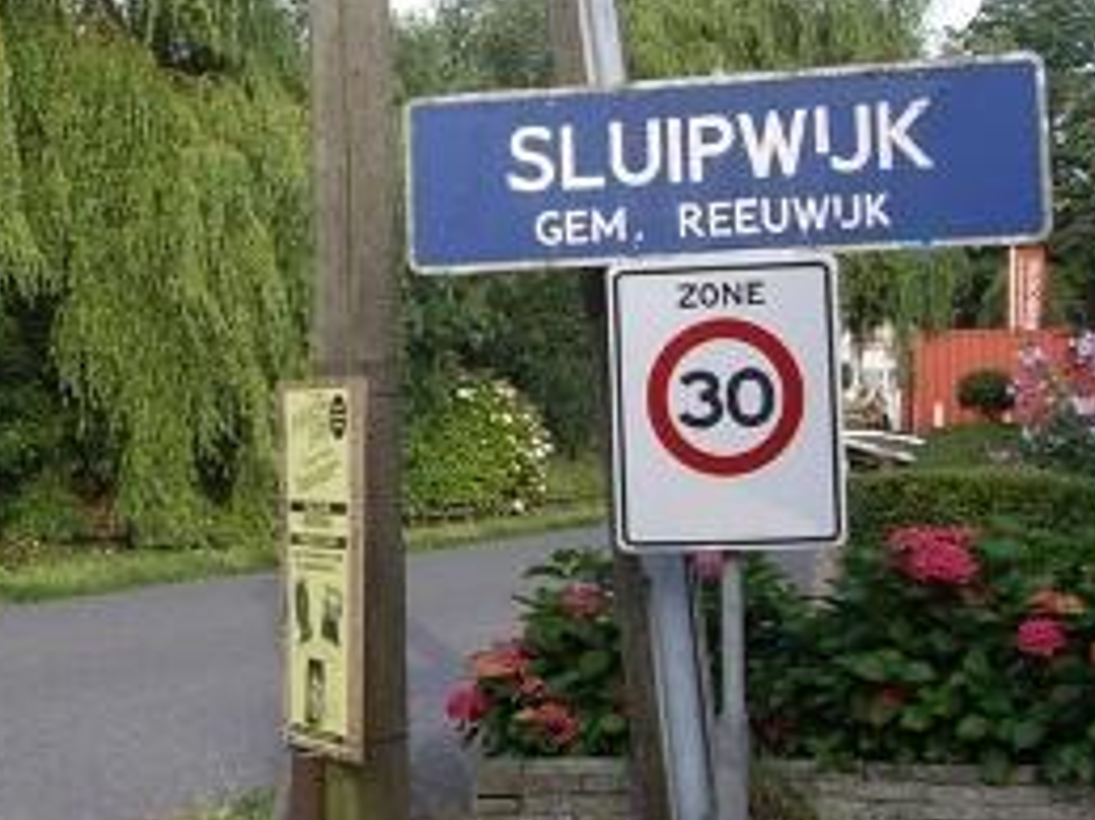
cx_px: 72
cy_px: 178
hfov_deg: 20.4
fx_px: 2972
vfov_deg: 15.6
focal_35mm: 94
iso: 64
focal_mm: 7.9
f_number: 2.8
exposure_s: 1/250
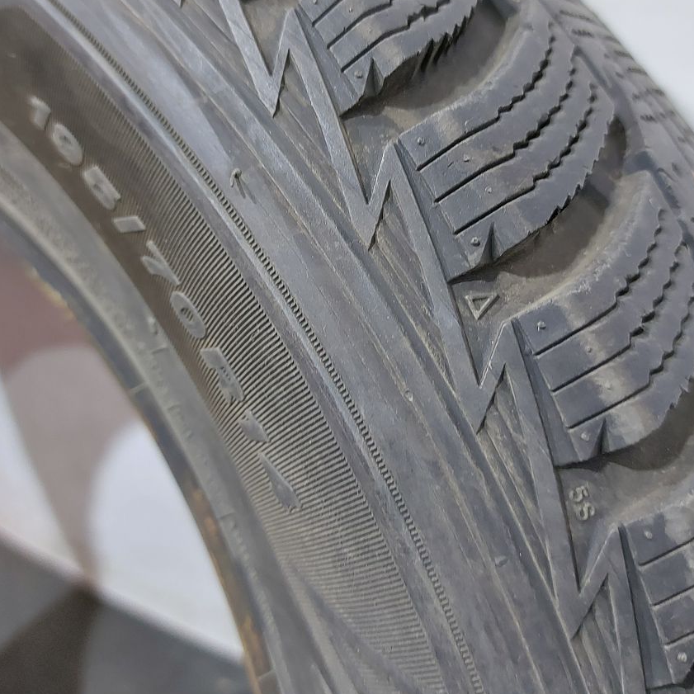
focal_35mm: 35
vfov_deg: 46.9
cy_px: 276
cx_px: 320
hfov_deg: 47.2
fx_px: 794
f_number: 1.8
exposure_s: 1/33
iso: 320
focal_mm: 5.23
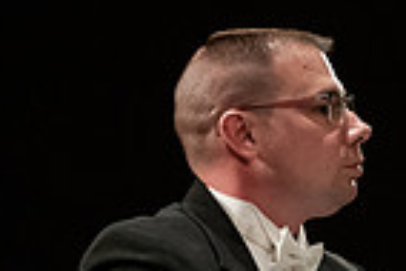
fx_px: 9201
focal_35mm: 815
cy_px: 406
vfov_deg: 1.7
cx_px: 397
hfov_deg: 2.5
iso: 5000
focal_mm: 200
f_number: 3.2
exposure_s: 1/250
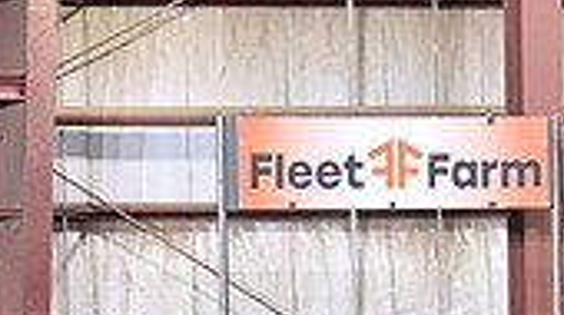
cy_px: 628
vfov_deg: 2.6
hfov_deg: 4.6
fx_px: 6958
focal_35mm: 466
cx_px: 395
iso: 2500
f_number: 3.5
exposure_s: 1/250
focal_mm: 130
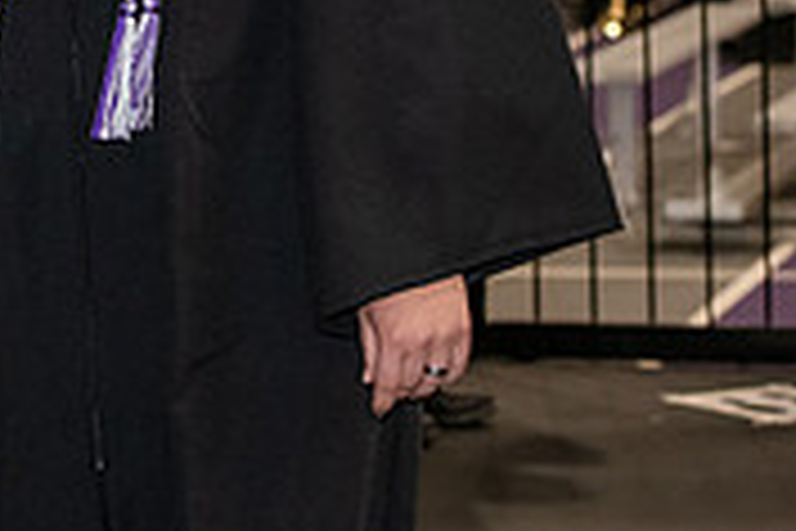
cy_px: -331
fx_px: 5085
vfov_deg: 5.9
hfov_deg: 8.7
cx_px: -391
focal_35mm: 230
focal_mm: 70
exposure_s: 1/200
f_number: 5
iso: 2500
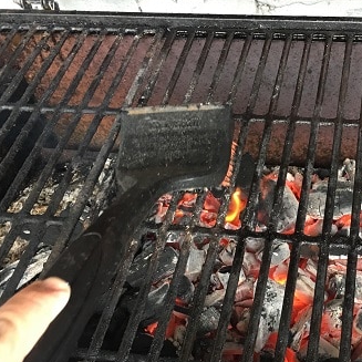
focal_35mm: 47
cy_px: 218
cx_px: 267
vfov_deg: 35.9
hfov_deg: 35.3
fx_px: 556
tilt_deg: -49.9
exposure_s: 1/15
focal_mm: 4.15
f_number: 2.2
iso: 64
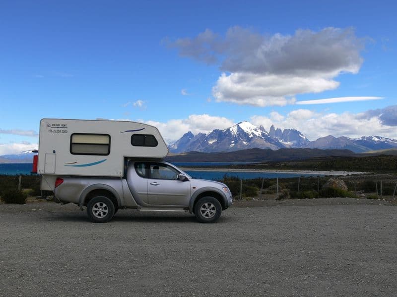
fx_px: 401
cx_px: 198
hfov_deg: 52.6
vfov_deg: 40.7
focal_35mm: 35
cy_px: 148
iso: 80
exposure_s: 1/400
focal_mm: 7.4
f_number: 5.6
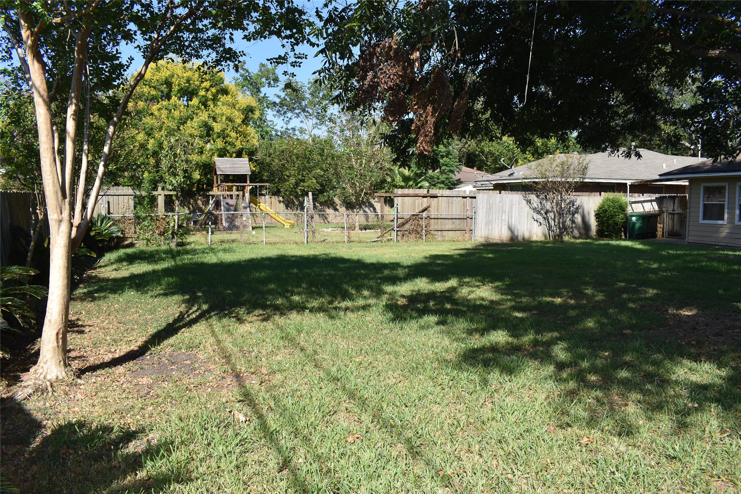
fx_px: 556
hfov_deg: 67.4
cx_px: 370
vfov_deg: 47.9
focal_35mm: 27
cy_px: 247
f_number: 8
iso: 100
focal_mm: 18
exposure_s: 1/200
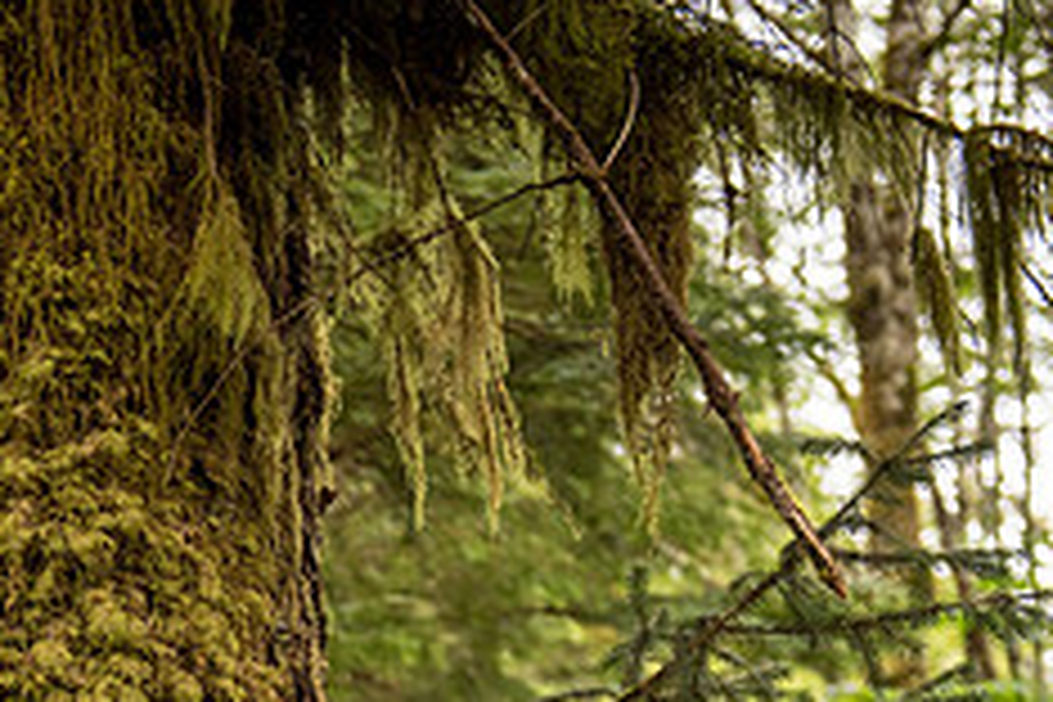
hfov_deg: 18.4
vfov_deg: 12.3
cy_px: 866
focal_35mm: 109
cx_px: 50
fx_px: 3188
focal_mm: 44
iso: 200
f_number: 2.8
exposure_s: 1/250
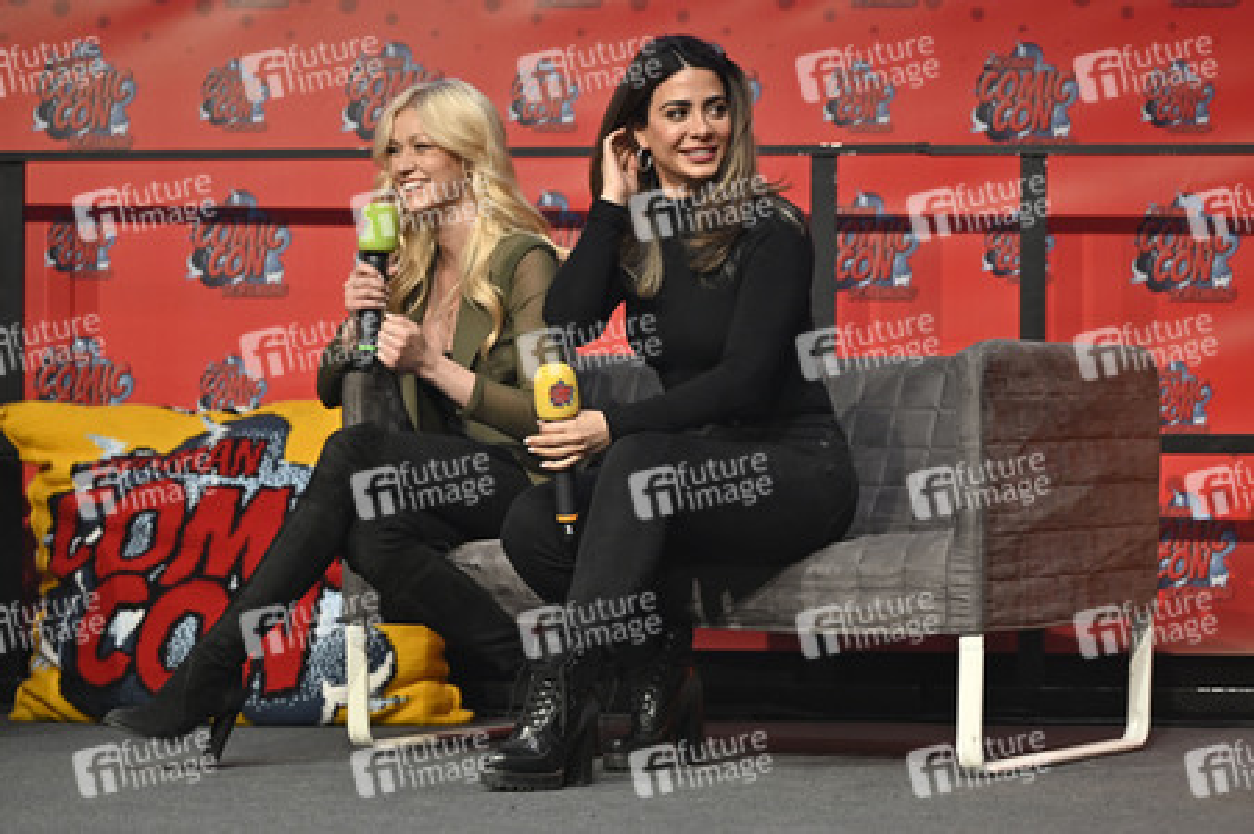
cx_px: 627
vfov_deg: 14.5
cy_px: 417
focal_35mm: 94
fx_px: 3272
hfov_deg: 21.7
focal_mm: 94
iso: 800
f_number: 2.8
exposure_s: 1/400
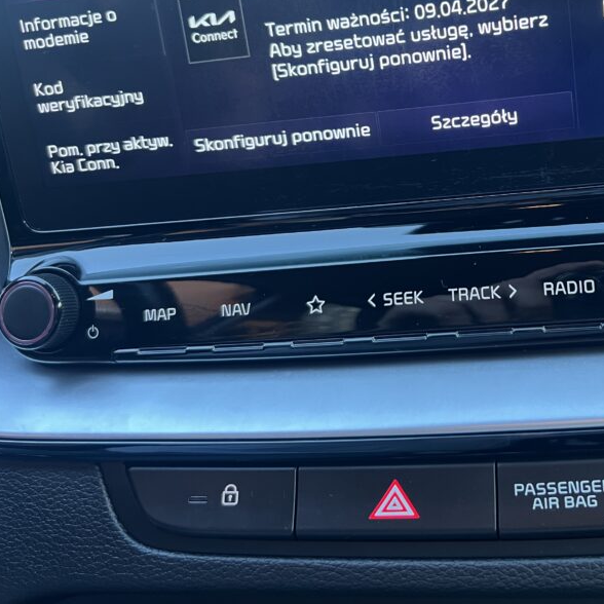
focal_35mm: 40
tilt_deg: -17.6
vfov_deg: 41.4
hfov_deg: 40.4
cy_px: 211
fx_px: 790
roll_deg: +7.5
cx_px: 470
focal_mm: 5.7
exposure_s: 1/60
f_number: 1.5
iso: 160
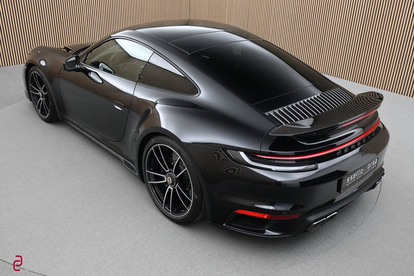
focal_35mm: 34
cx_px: 207
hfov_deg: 56.1
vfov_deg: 39.2
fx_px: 388
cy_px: 138
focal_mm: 22.5
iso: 720
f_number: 4
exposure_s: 1/40
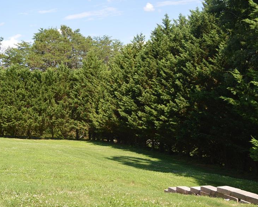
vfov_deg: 29.7
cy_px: 114
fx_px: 389
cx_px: 79
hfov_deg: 36.2
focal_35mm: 51
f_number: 5.6
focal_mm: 26
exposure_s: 1/200
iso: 100
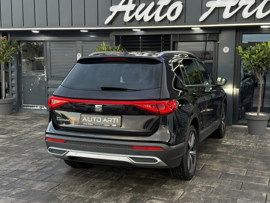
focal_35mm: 48
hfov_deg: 39.7
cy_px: 102
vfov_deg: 30.3
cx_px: 135
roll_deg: -1.0
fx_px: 374
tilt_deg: -5.1
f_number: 1.78
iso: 200
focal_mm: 6.76
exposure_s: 1/192
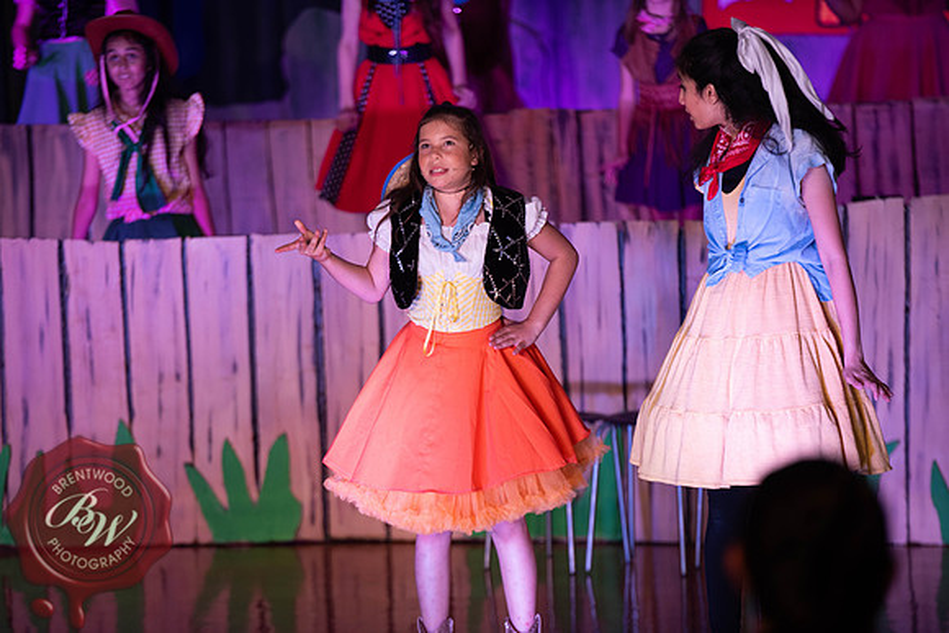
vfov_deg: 7.4
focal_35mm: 185
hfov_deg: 11.1
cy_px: 316
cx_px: 474
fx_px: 4878
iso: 640
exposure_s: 1/200
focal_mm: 185
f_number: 2.8
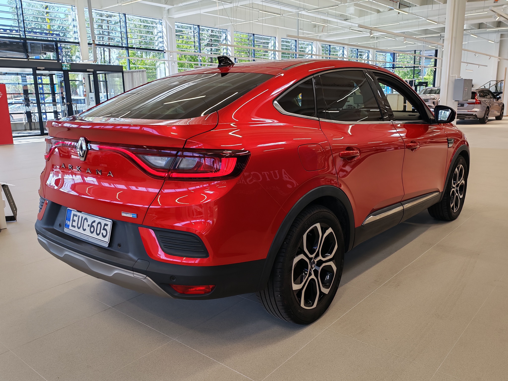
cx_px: 254
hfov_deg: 58.4
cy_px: 190
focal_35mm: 31
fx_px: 455
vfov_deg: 45.4
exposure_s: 1/100
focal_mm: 6.12
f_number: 1.9
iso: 80
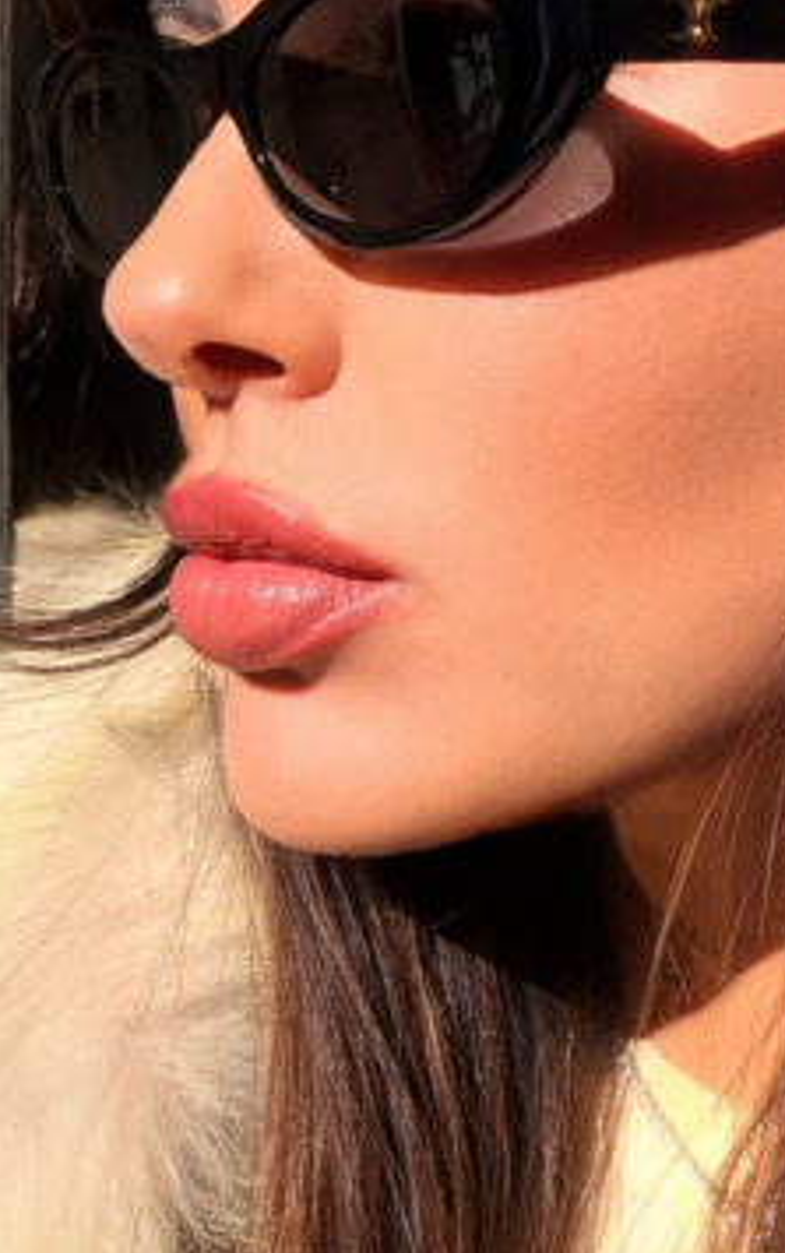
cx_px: 604
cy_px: 451
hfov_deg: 24.1
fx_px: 1811
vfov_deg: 37.9
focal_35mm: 53
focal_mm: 2.71
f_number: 1.9
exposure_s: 1/1297
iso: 25
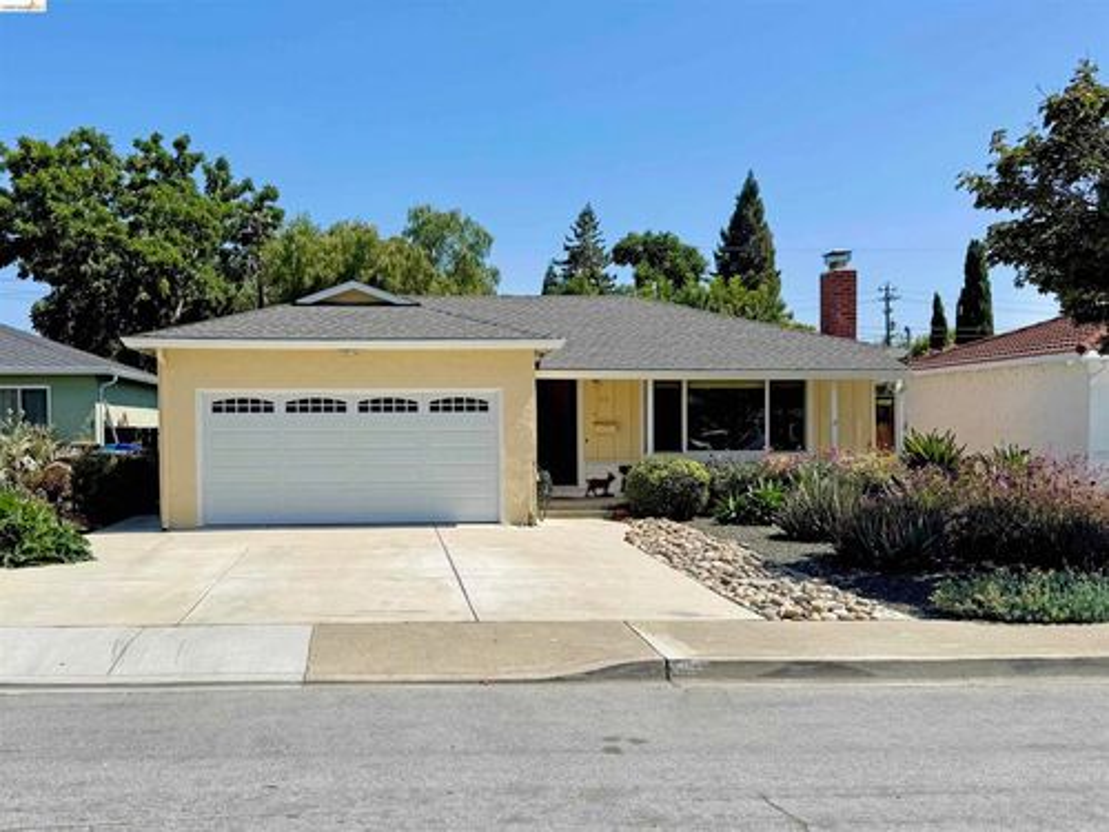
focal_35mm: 24
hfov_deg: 71.6
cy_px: 416
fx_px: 769
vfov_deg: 56.8
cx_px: 554
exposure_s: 1/7092
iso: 80
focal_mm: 6.76
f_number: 1.78
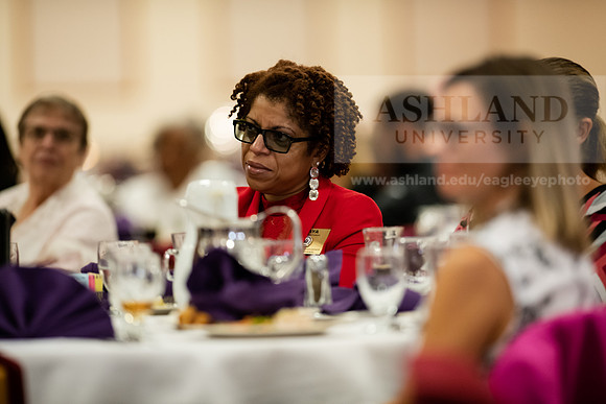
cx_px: 303
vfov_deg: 4.6
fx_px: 5051
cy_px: 202
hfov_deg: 6.9
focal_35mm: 300
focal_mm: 300
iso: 2500
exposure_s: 1/200
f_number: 2.8
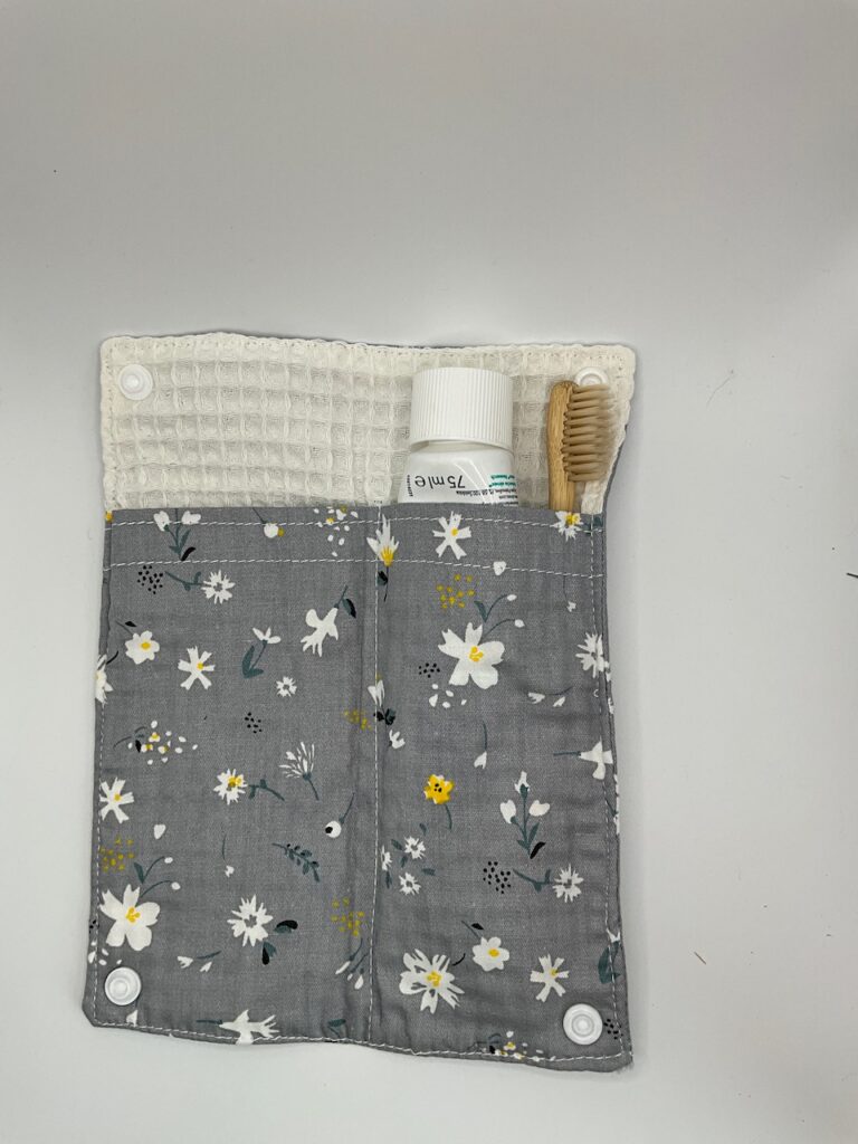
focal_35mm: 29
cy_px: 572
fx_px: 958
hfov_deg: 48.2
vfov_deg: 61.7
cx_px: 429
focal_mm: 3
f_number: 1.8
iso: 25
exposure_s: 1/355
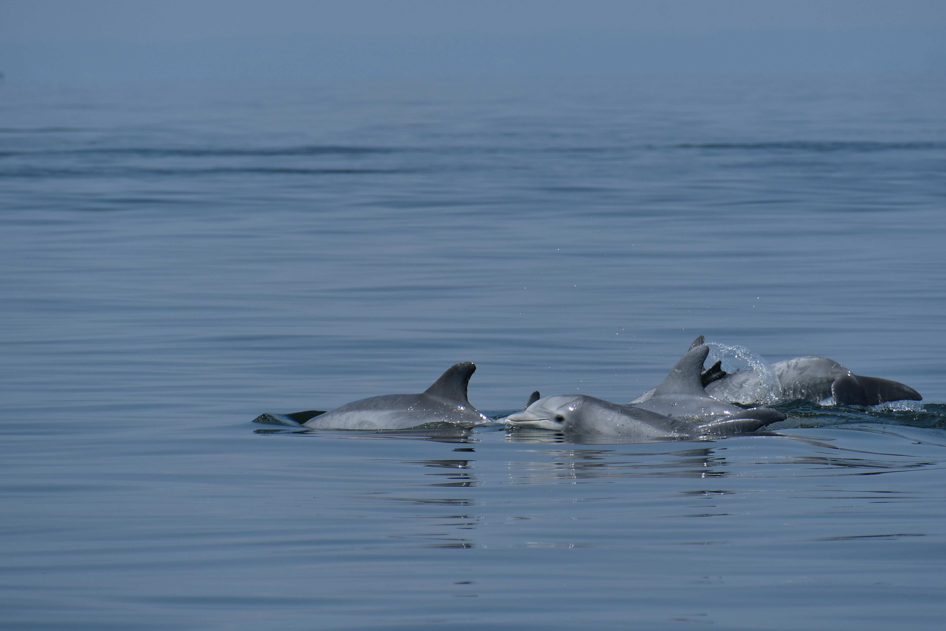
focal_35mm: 528
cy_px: 299
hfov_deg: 3.9
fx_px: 13874
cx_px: 454
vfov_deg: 2.6
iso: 100
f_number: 9
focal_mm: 300
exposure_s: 1/640
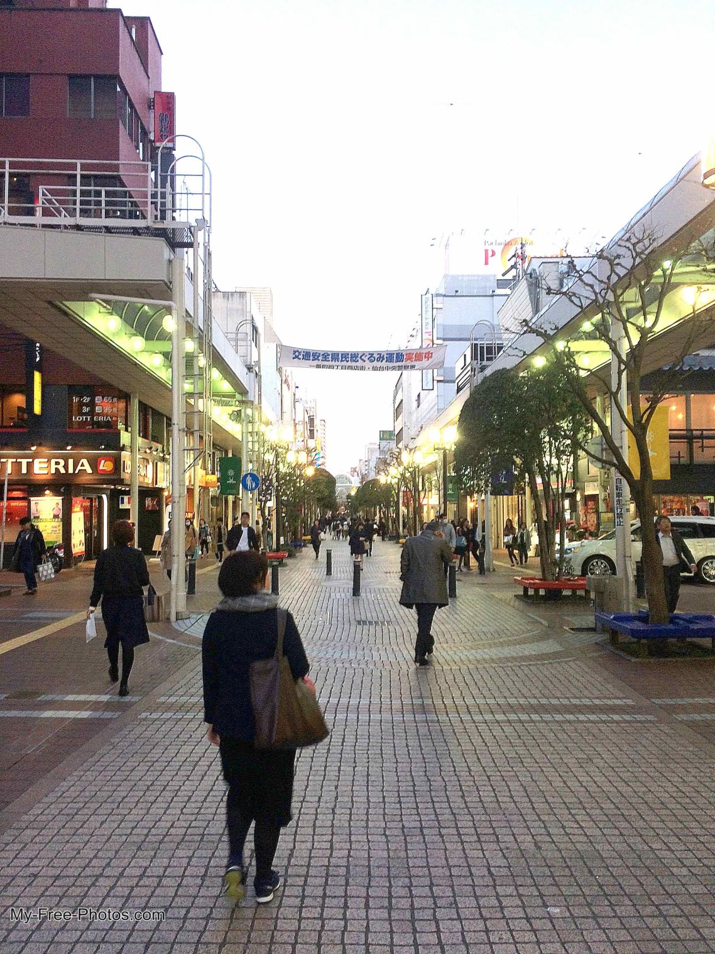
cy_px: 477
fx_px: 799
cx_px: 358
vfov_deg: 61.7
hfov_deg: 48.2
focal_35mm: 29
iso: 32
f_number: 2.2
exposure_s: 1/60
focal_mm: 4.15
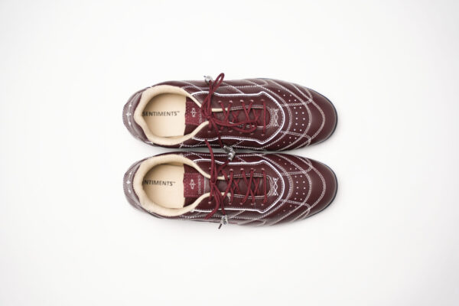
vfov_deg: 19.5
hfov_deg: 28.8
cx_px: 230
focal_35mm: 70
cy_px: 153
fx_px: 892
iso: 500
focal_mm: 70
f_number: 3.2
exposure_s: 1/125
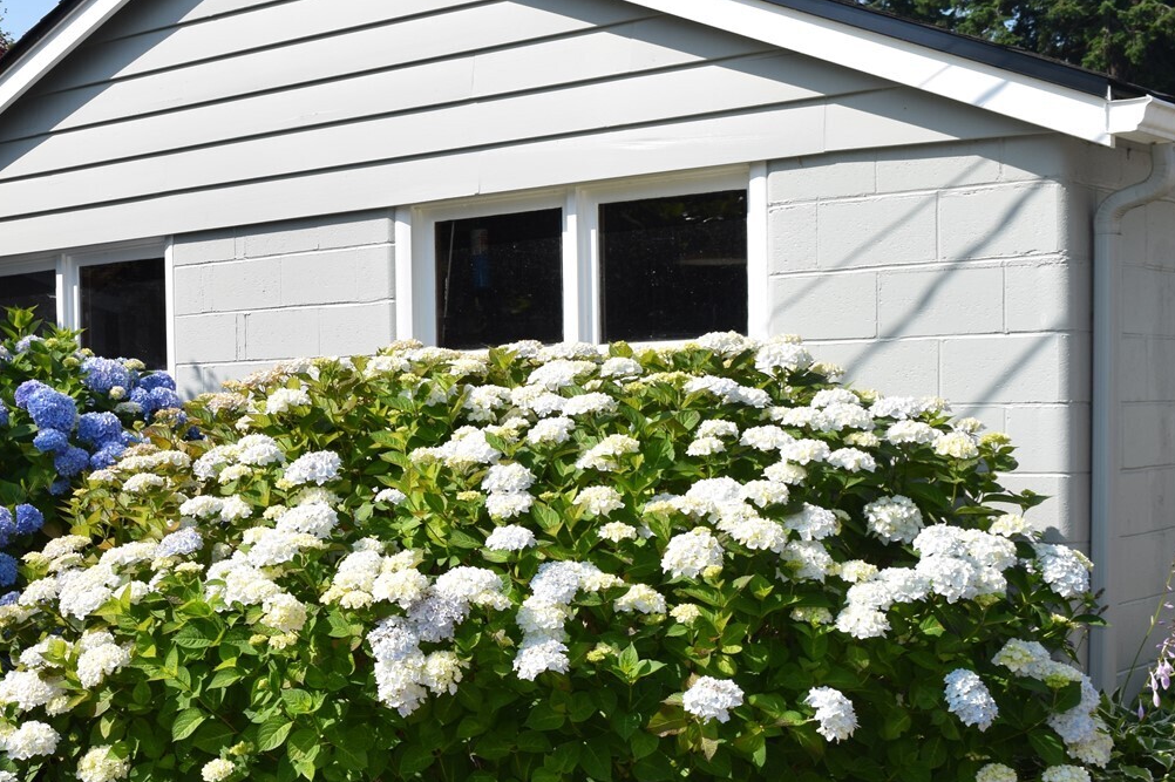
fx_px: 1990
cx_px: 254
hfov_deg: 32.1
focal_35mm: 61
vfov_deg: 22.2
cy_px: 509
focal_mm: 24
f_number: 9
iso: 100
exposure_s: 1/200
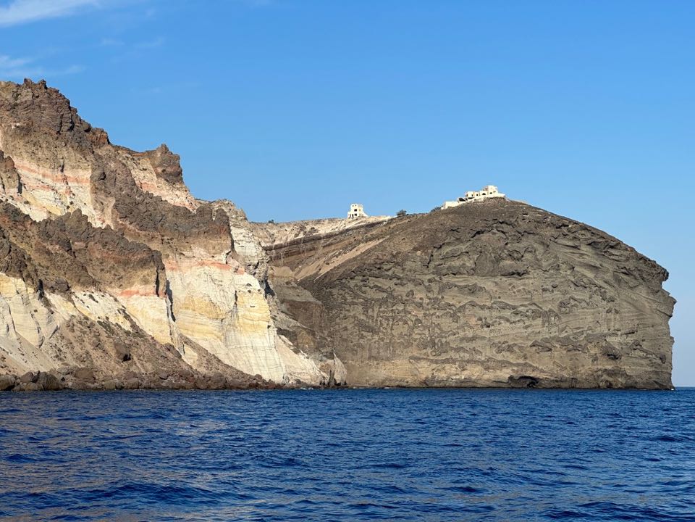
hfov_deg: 25.3
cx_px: 348
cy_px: 261
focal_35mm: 77
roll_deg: +0.3
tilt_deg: +4.0
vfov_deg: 19.1
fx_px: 1546
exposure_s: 1/840
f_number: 2.8
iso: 32
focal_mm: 9
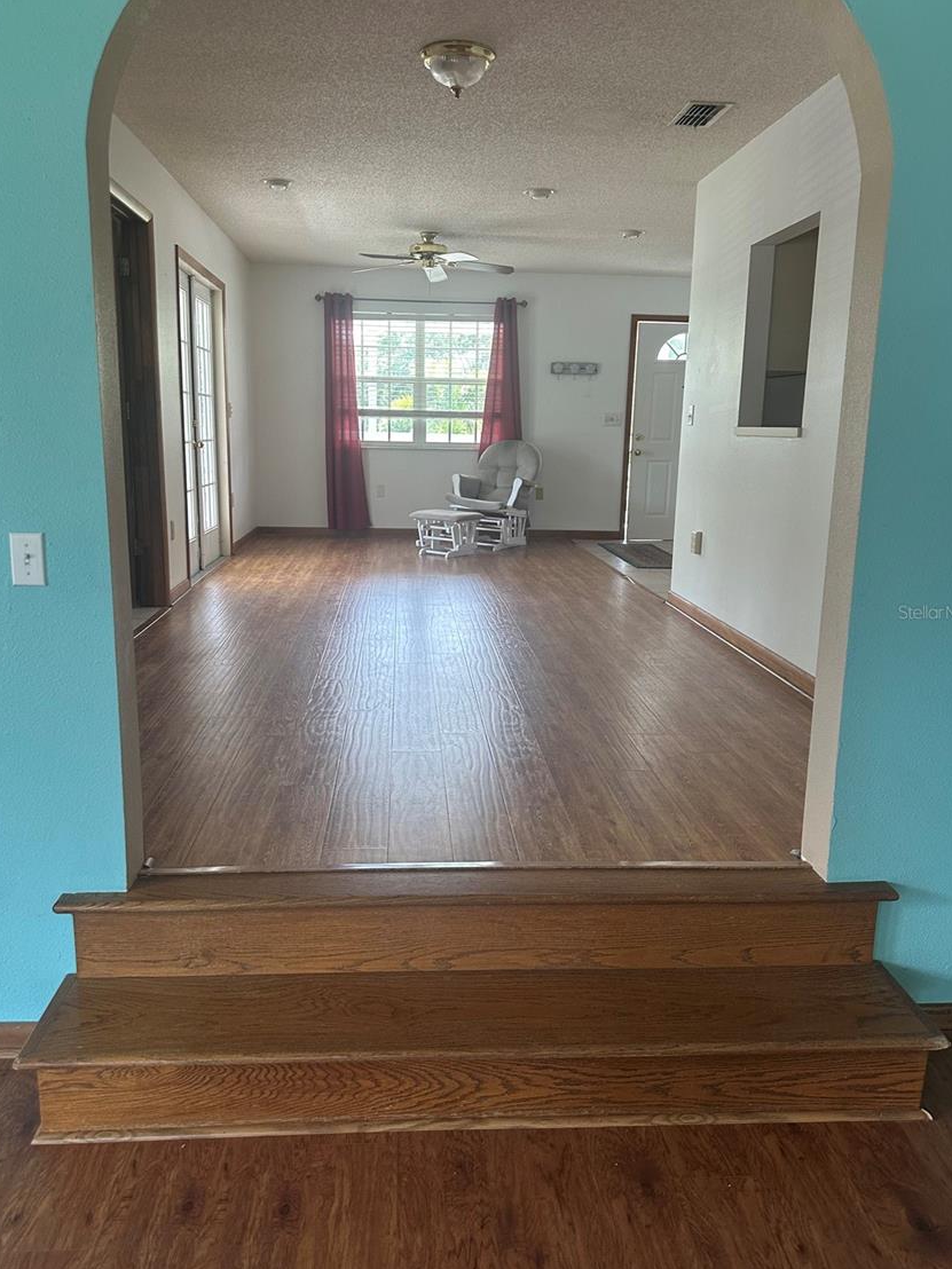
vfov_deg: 67.3
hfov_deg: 53.1
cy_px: 612
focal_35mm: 26
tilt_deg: -11.6
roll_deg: -0.8
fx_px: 953
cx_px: 464
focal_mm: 6.86
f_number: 1.78
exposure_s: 1/121
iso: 200
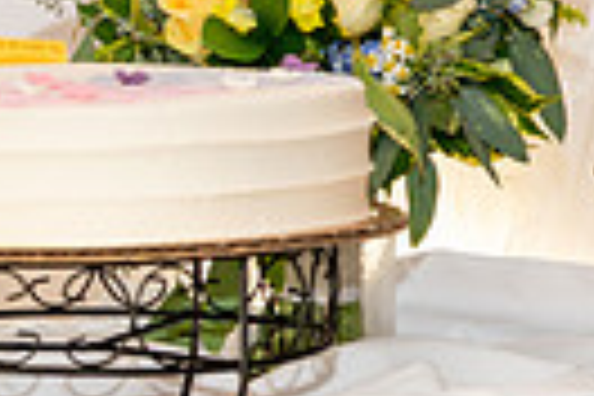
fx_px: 6830
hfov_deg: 4.9
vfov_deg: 3.3
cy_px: -216
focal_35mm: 414
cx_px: 1017
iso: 1250
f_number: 4
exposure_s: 1/320
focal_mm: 63
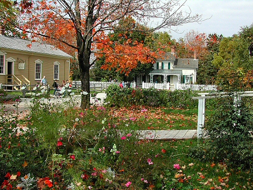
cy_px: 95
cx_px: 126
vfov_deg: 37.7
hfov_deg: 49.0
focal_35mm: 38
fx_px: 278
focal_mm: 8
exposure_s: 1/166
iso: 100
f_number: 7.6
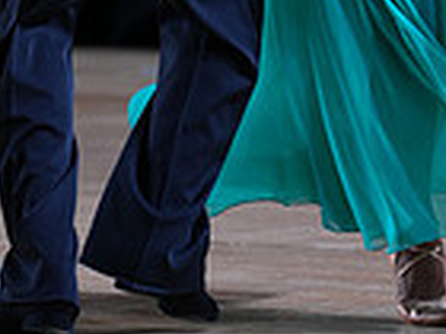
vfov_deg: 2.5
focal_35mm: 597
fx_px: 7692
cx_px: 307
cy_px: -261
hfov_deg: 3.3
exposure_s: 1/500
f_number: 2.8
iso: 500
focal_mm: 150
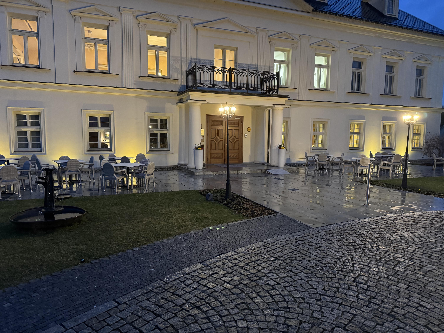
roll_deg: -0.5
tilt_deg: -6.2
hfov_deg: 71.6
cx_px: 222
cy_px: 166
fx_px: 308
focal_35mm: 24
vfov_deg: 56.8
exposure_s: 1/33
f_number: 1.78
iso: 1000
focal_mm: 6.76
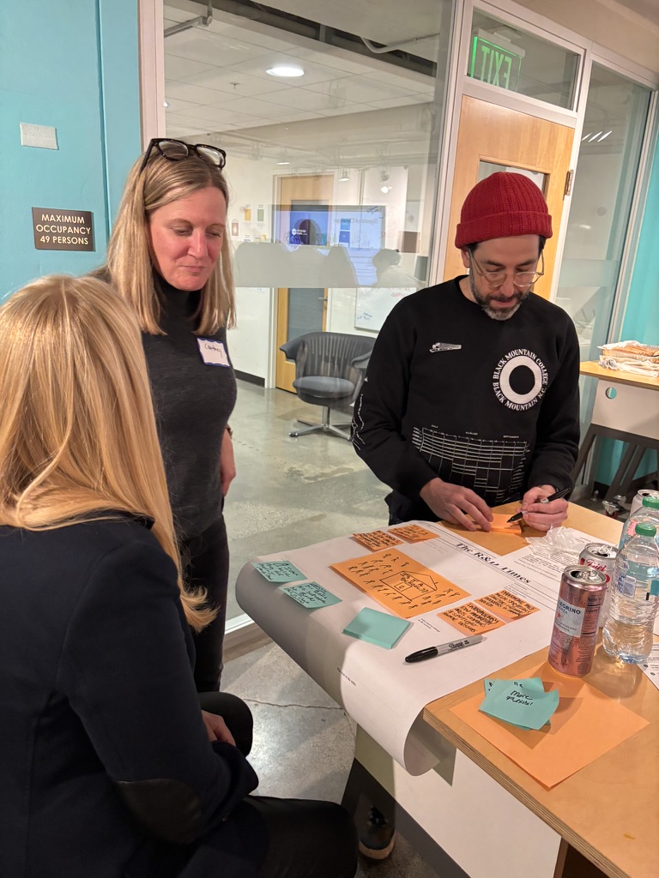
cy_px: 439
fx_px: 660
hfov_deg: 53.1
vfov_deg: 67.3
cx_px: 330
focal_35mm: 26
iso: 400
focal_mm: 5.96
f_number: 1.6
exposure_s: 1/60
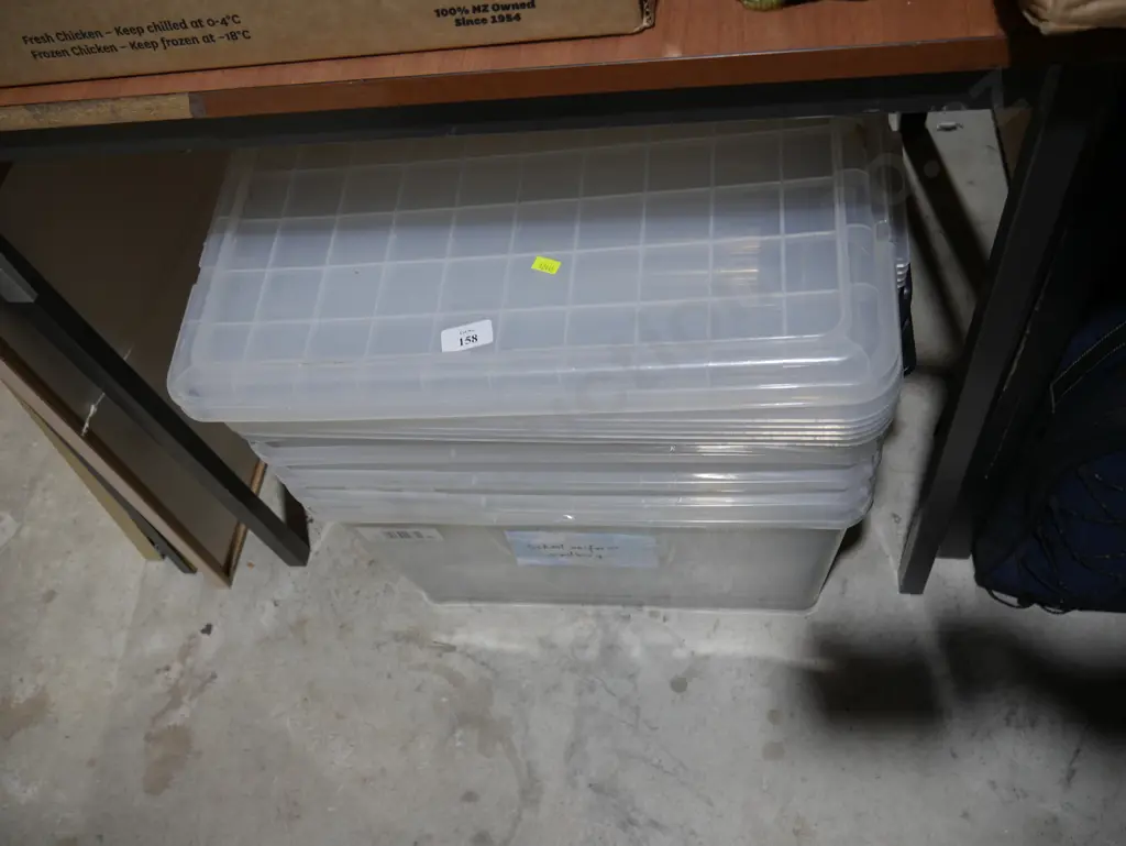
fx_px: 911
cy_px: 423
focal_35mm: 28
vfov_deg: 49.8
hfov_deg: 63.4
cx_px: 563
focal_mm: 14
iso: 200
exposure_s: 1/100
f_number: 3.5
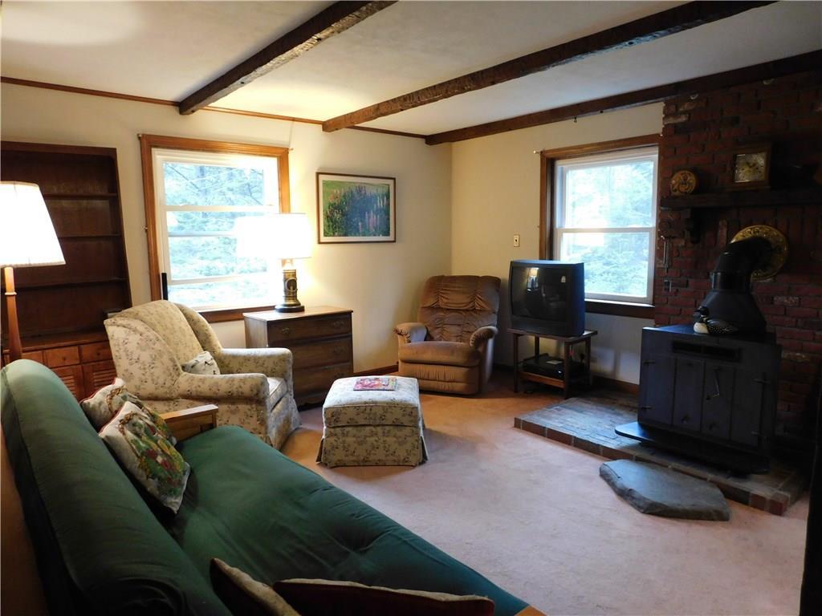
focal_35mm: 23
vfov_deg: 58.9
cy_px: 308
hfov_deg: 73.9
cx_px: 411
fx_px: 546
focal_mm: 4
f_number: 3
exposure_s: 1/13
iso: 400
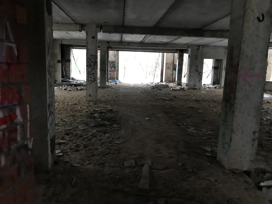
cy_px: 102
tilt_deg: -3.5
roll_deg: -2.4
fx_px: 220
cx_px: 136
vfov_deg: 49.7
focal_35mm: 28
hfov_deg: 63.4
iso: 100
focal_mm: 3.99
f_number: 1.8
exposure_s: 1/7
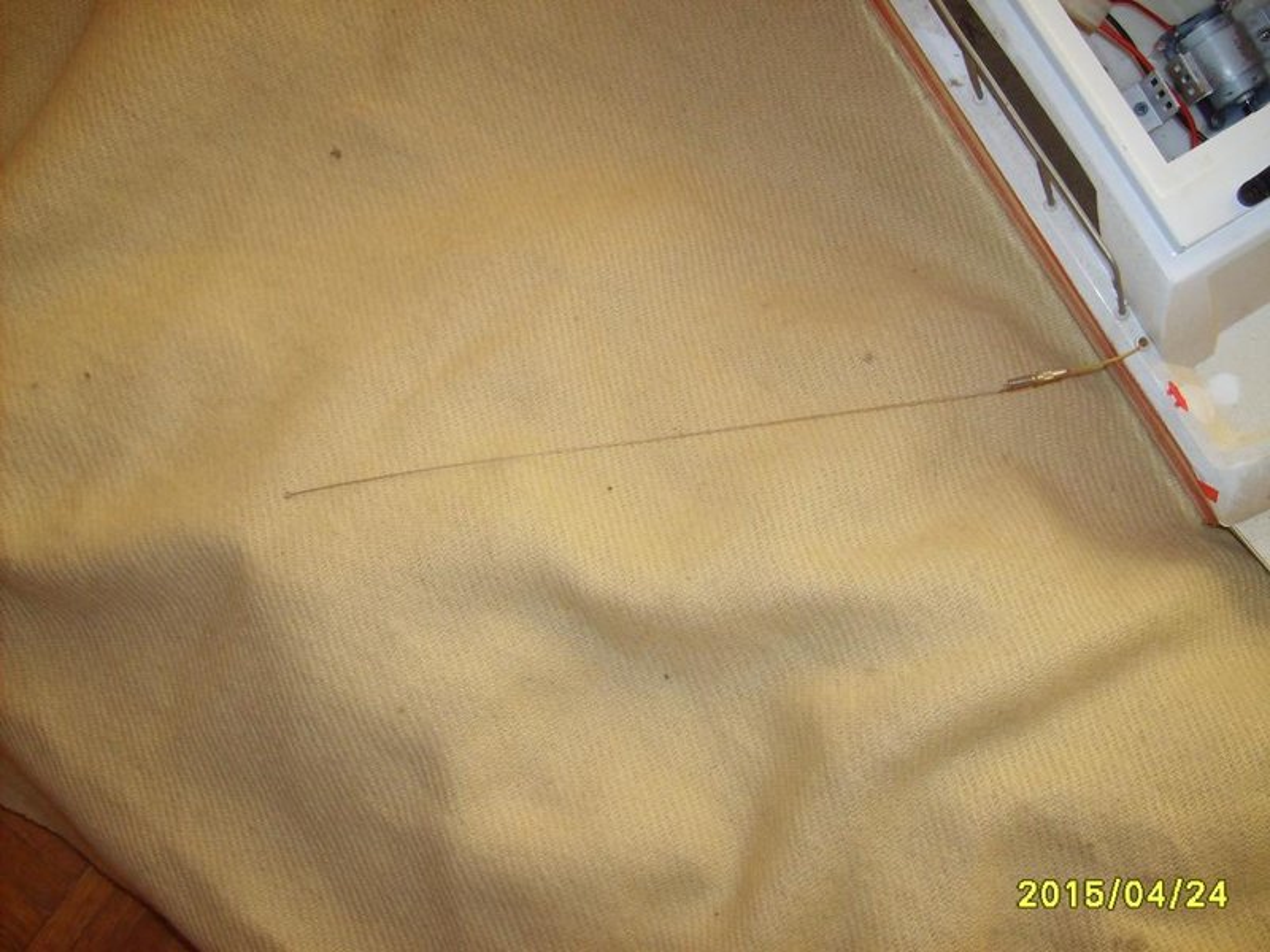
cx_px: 635
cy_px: 476
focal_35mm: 35
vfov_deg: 40.7
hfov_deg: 52.6
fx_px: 1284
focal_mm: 5.8
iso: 100
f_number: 2.8
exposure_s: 1/45
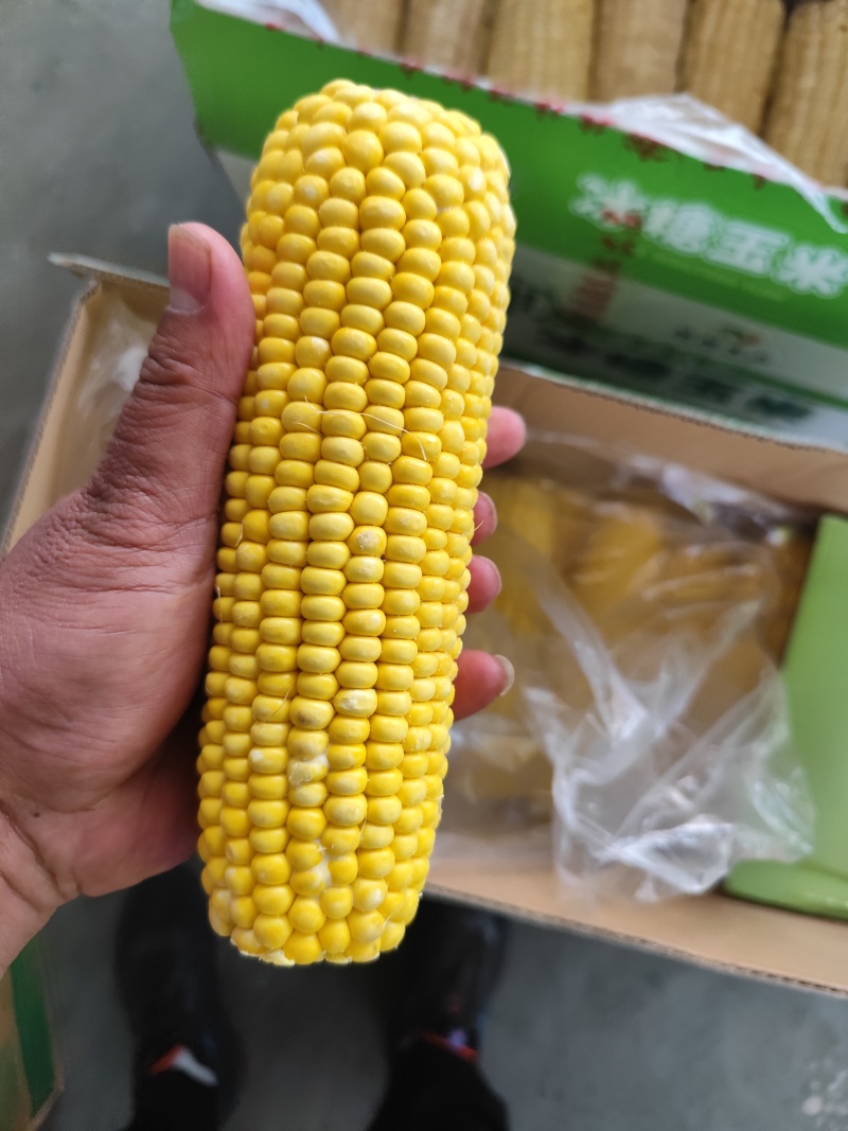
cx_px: 424
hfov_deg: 58.9
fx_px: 751
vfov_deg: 73.9
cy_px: 566
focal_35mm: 23
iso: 500
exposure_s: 1/100
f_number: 1.65
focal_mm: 6.19
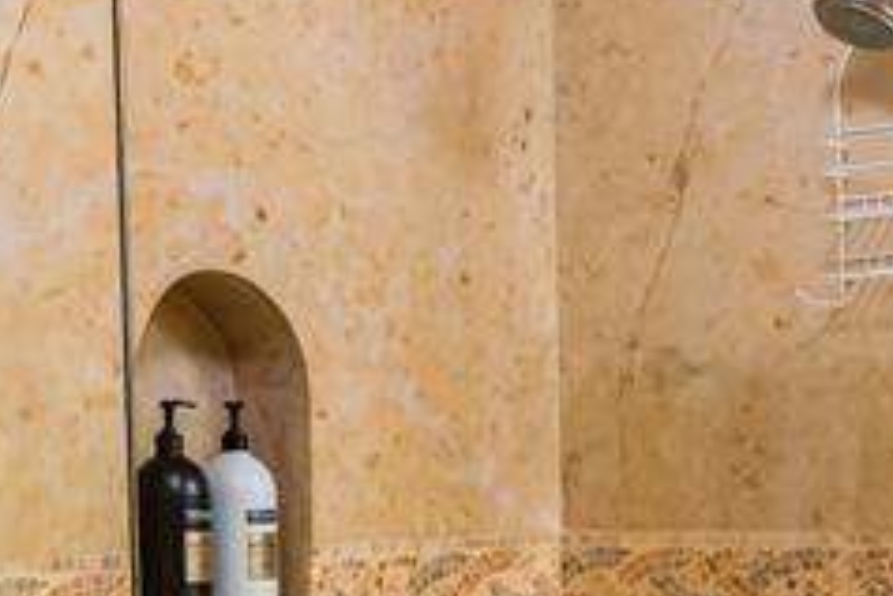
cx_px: 645
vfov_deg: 15.4
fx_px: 2134
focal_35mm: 86
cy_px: 686
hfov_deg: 23.4
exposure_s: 1/50
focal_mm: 20
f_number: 3.5
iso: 640
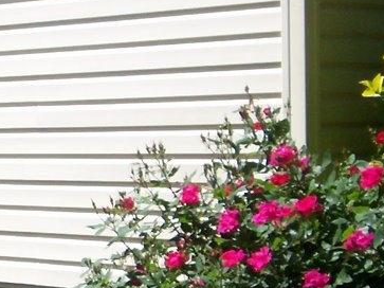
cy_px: 167
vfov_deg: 10.4
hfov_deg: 12.4
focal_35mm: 143
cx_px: -342
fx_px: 1586
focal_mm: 5.9
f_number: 4.5
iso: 100
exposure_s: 1/503
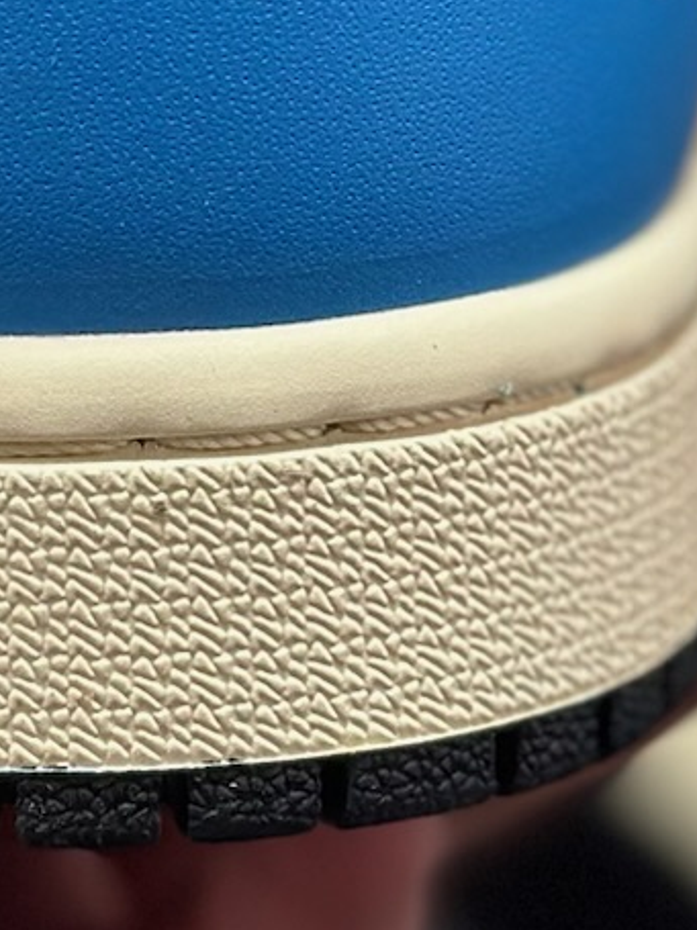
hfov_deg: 6.9
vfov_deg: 9.1
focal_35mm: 216
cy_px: -47
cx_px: 94
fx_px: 5802
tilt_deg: -58.7
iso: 80
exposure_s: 1/1019
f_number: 1.78
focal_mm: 6.86
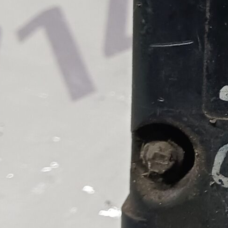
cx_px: 411
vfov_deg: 13.9
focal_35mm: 125
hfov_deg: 12.7
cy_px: 48
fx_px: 931
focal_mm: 4
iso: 400
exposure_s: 1/25
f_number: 1.8
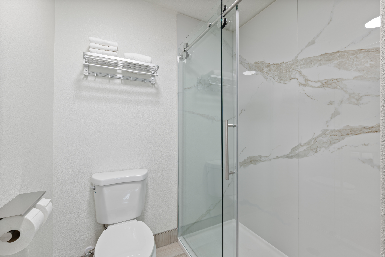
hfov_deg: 100.4
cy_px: 128
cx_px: 192
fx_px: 160
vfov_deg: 77.3
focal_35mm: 15
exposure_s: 1/3.33
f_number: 9
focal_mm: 15
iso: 200
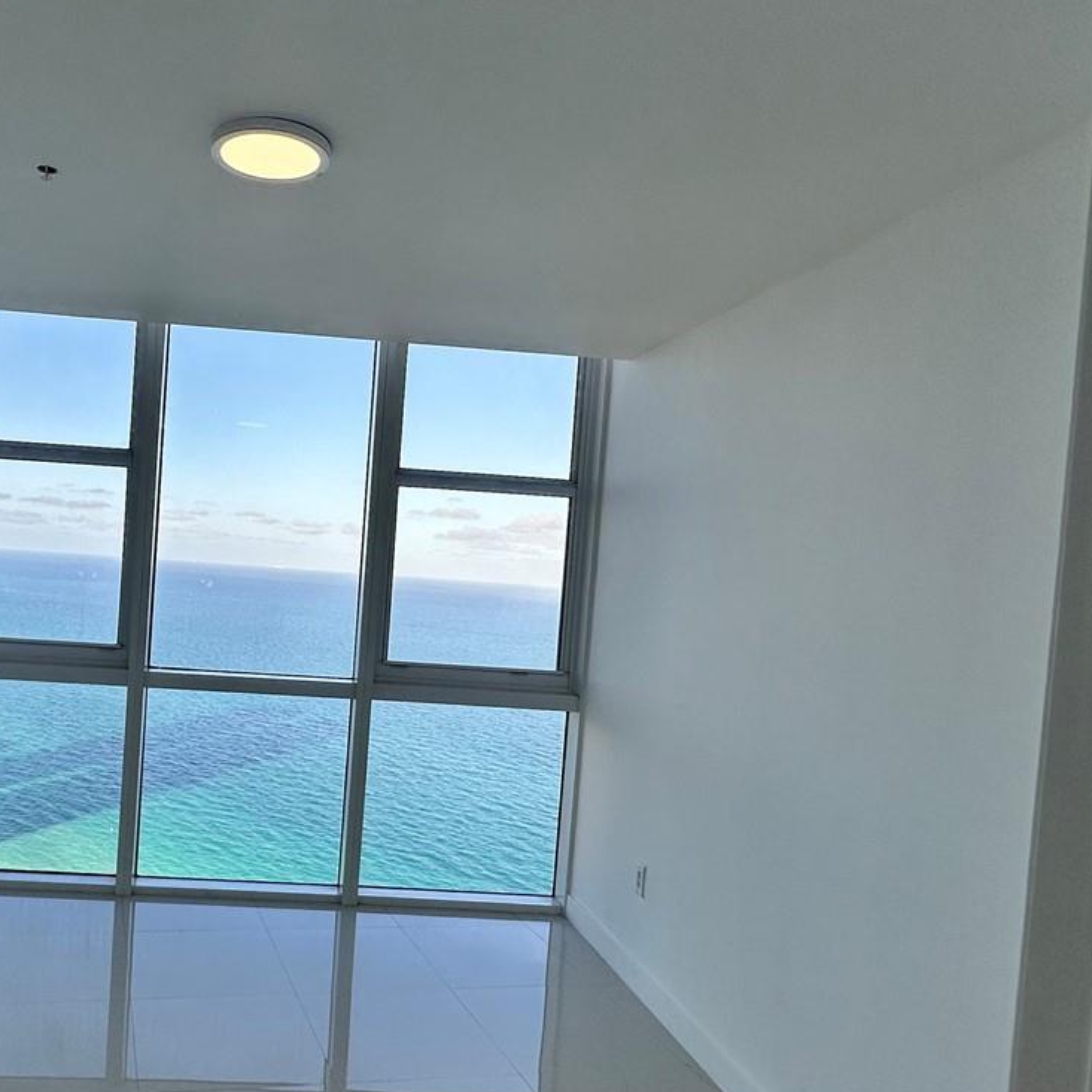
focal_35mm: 27
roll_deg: -4.0
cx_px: 292
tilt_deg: -1.9
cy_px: 596
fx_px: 964
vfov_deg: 59.0
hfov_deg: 56.6
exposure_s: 1/548
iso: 40
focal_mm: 2.22
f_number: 2.2
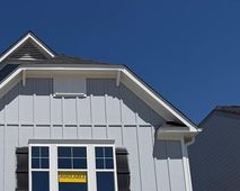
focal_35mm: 55
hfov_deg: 32.1
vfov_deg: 25.8
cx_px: 12
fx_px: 390
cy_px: 203
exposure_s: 1/10309
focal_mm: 6.76
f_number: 1.78
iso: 80
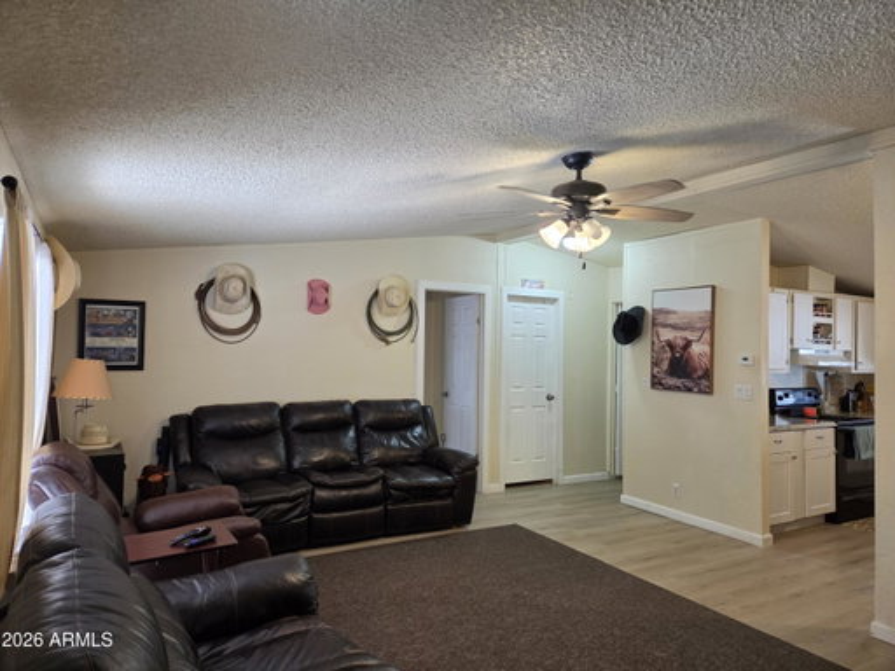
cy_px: 336
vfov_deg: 58.9
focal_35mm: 23
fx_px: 595
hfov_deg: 73.9
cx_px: 448
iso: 250
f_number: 1.8
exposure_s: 1/120
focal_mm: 5.4
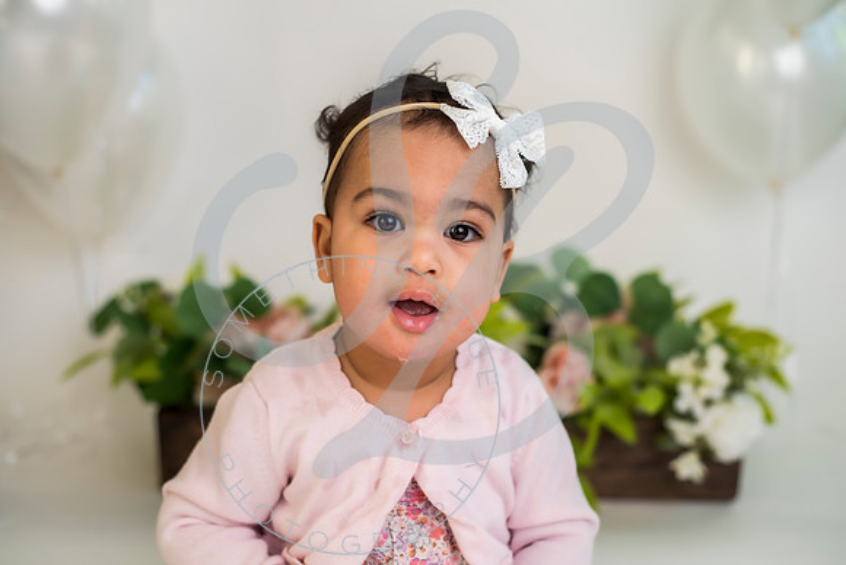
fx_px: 1175
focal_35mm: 50
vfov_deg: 27.0
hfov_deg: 39.6
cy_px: 282
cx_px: 423
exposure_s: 1/200
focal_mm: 50
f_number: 2.8
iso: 100
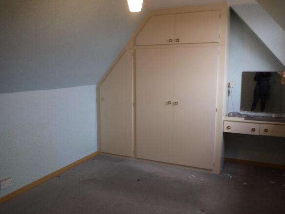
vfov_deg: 44.1
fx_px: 263
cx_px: 142
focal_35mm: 32
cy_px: 107
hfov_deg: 56.8
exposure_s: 1/30
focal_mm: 16
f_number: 3.7
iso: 200
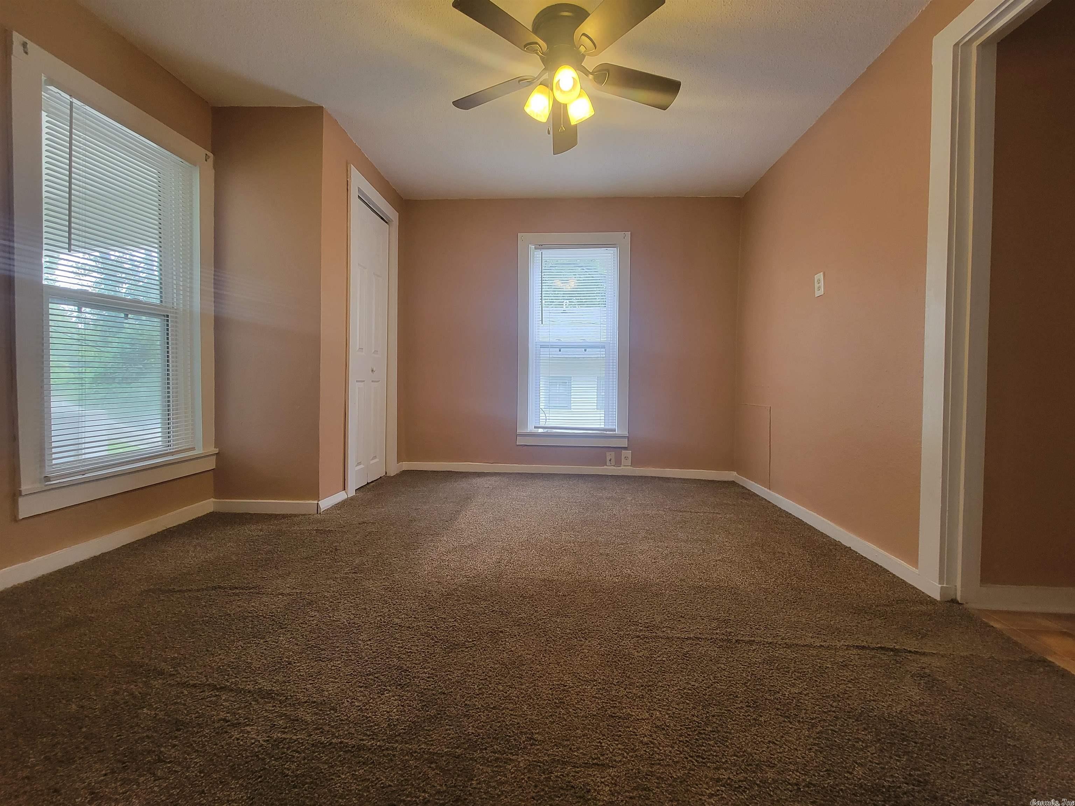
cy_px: 403
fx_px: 404
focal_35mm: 13
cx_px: 538
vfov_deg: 89.9
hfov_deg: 106.2
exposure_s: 1/60
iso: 250
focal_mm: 2.2
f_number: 2.2
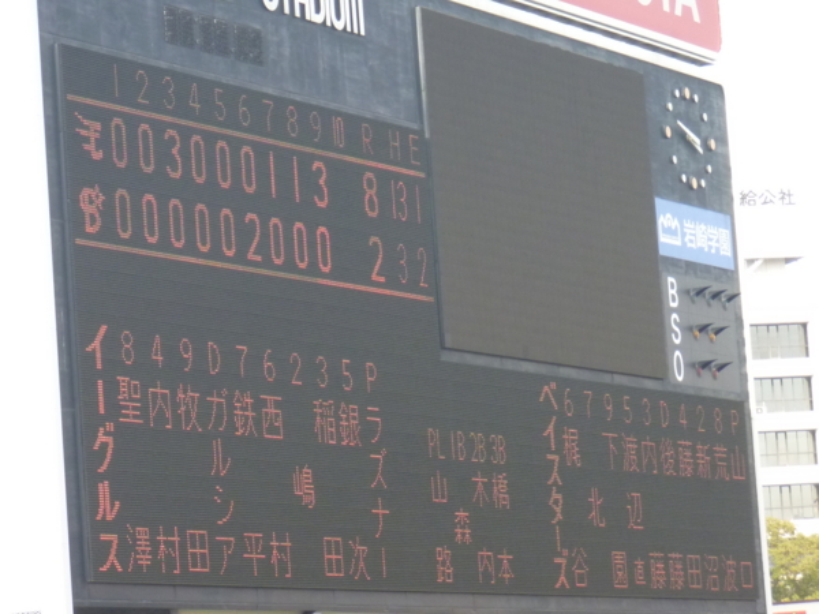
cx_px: 410
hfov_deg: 10.2
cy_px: 307
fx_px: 4566
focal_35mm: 193
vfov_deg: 7.7
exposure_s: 1/125
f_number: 5.9
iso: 250
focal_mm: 25.2
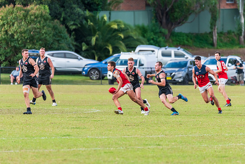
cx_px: 122
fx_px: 2766
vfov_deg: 3.4
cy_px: 82
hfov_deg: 5.1
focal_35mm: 406
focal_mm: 400
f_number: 6
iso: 1000
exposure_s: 1/1250
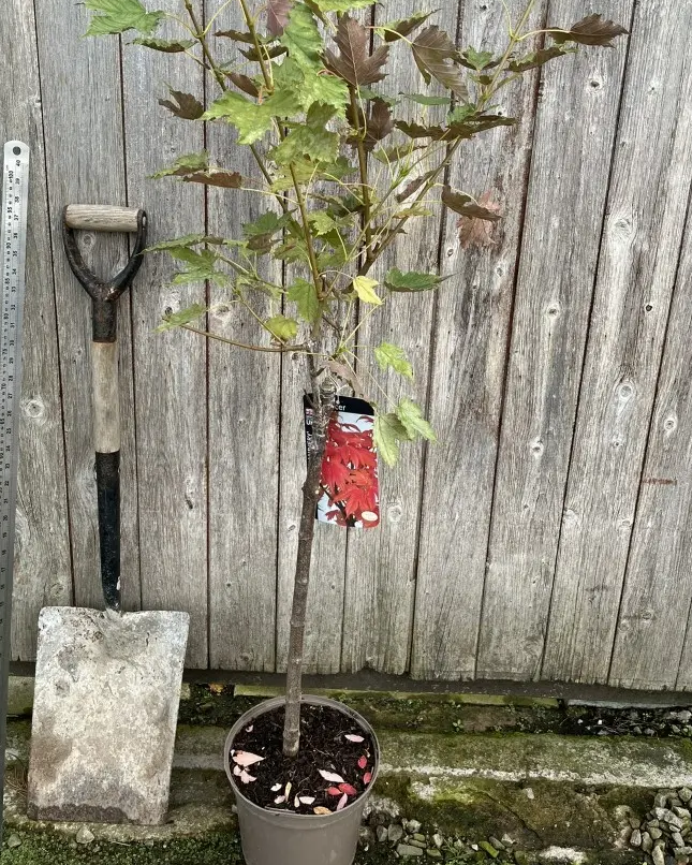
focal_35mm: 34
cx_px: 323
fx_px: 870
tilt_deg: -17.9
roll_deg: -2.0
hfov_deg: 43.3
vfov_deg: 52.3
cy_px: 322
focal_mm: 5.1
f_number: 1.6
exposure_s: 1/608
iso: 50
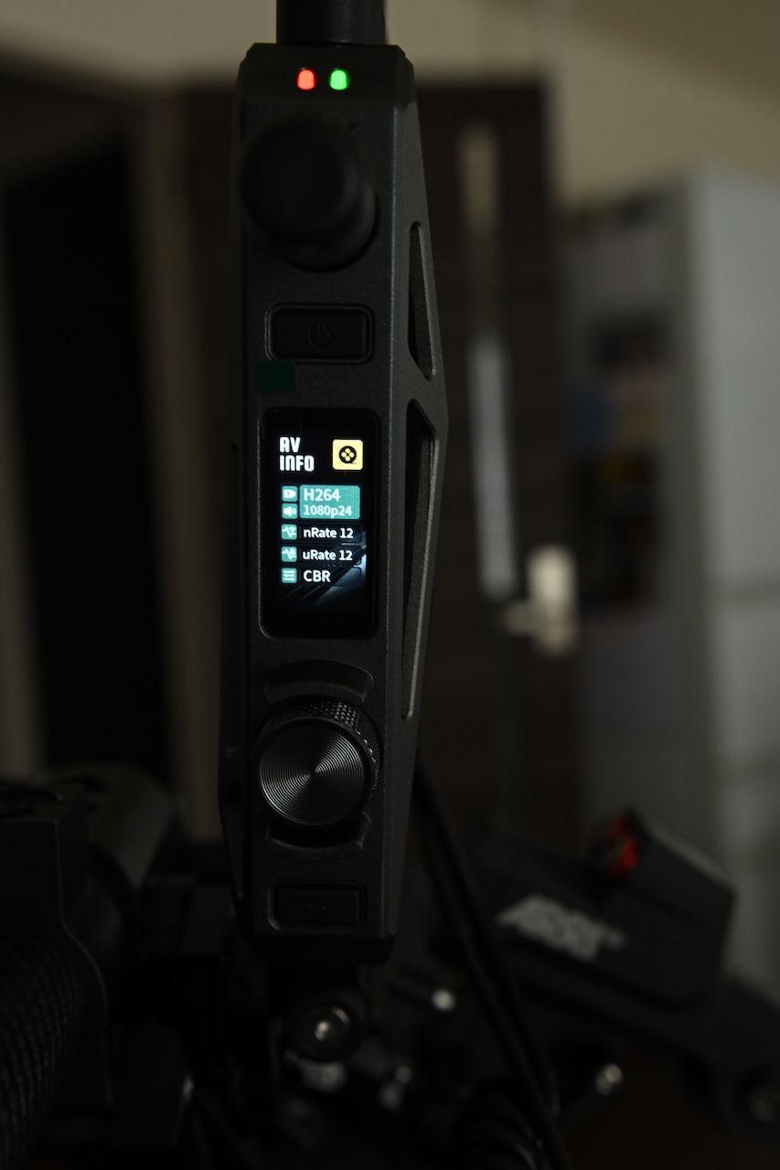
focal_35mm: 39
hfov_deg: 34.2
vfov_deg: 49.6
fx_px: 1268
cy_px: 585
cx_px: 390
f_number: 5.6
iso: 800
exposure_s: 1/60
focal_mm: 26
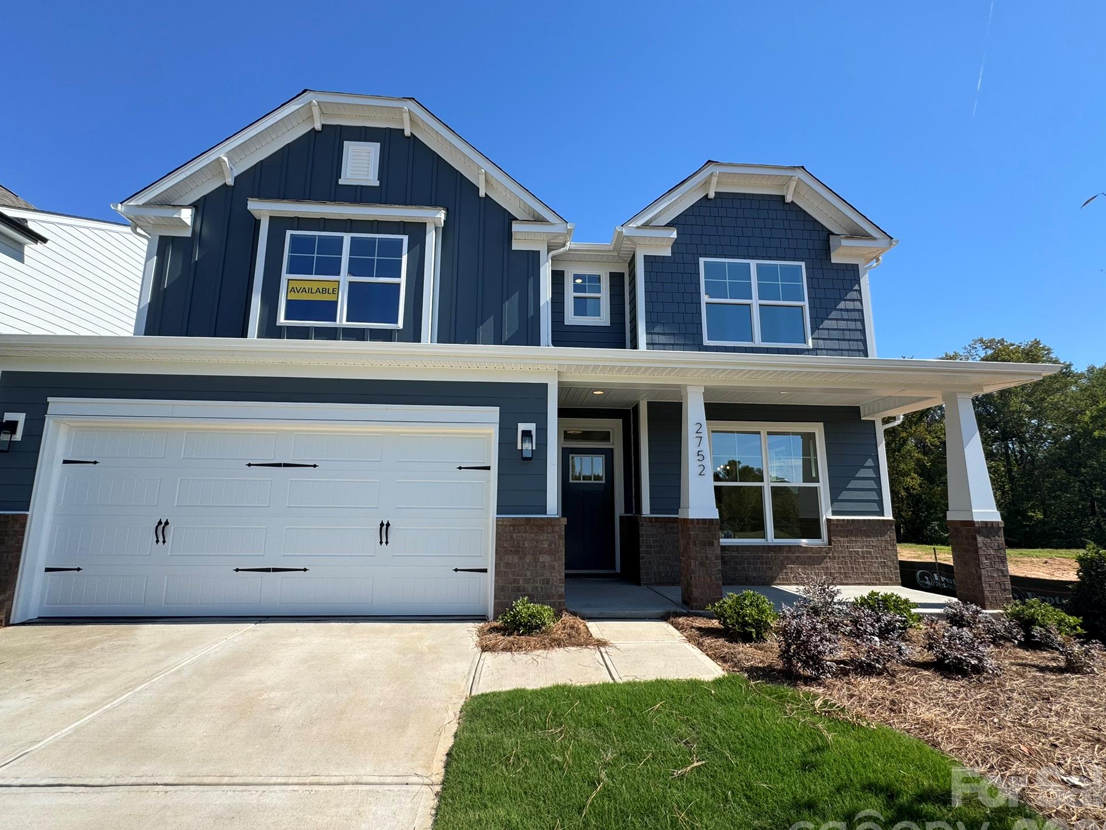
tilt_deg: +8.7
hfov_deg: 98.2
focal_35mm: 15
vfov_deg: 81.7
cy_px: 436
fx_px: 479
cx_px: 543
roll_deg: -0.1
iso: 40
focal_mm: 2.22
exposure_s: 1/1110
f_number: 2.2
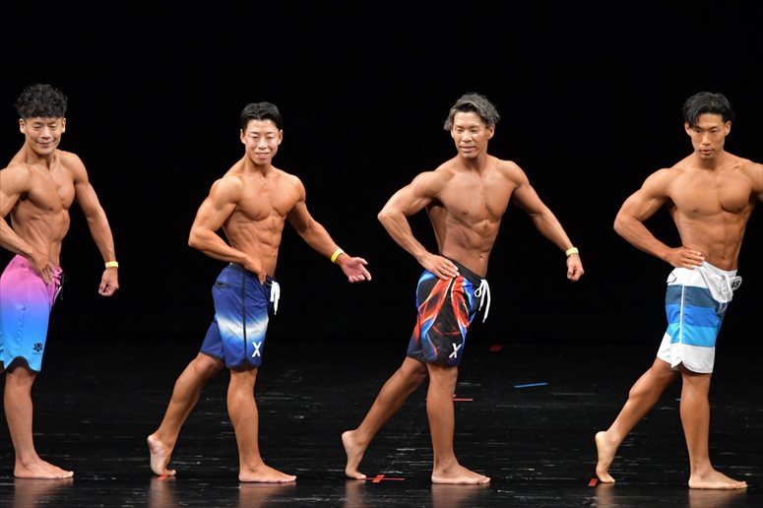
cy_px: 254
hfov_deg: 7.6
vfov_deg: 5.1
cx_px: 382
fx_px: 5720
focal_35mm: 270
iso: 3200
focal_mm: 180
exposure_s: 1/400
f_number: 5.6
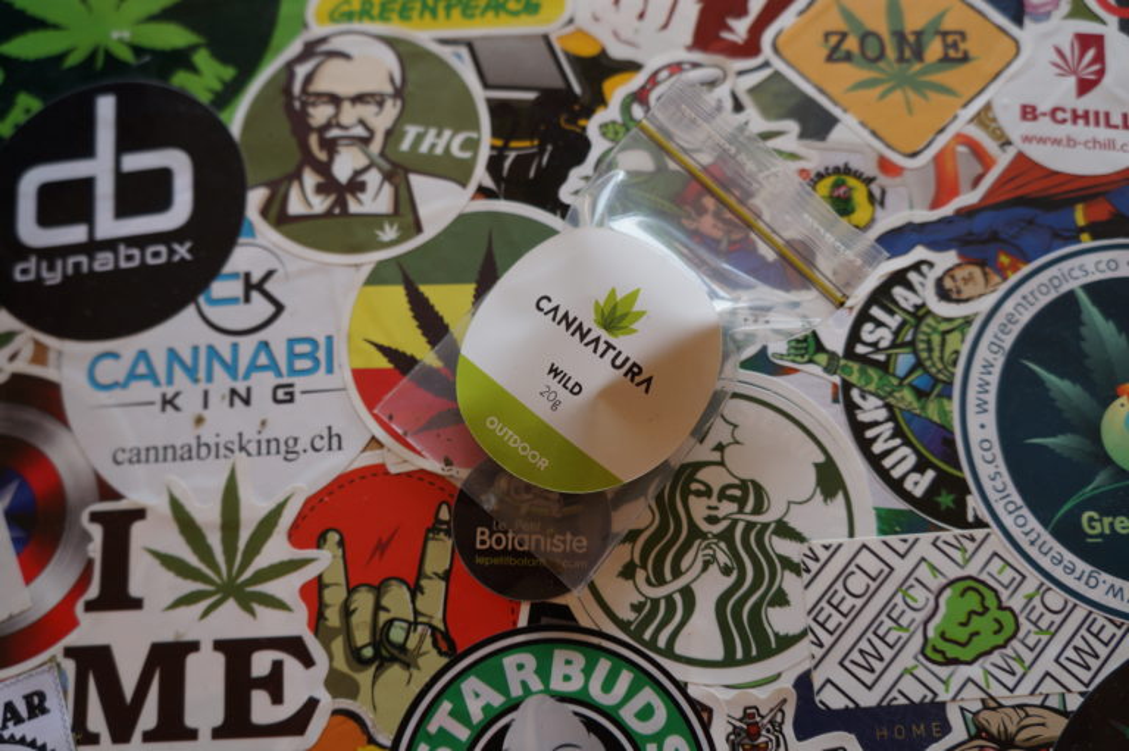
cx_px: 564
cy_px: 376
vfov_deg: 43.6
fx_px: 940
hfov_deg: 62.0
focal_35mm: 30
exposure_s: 1/200
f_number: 4
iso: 100
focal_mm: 20
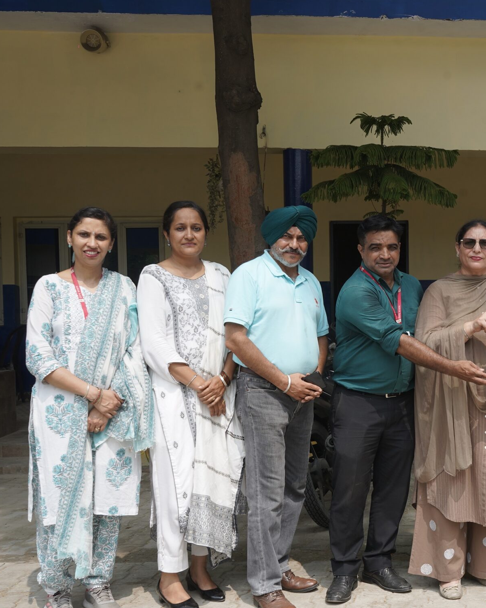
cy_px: 341
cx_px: 442
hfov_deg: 30.0
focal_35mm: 48
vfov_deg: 38.7
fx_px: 863
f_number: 10
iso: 160
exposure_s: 1/160
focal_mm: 30
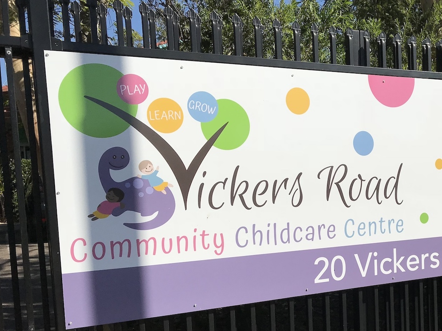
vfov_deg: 31.8
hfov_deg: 40.5
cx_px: 348
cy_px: 237
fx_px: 575
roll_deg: +1.3
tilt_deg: -5.1
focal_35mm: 45
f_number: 1.8
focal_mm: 3.99
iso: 25
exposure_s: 1/5051
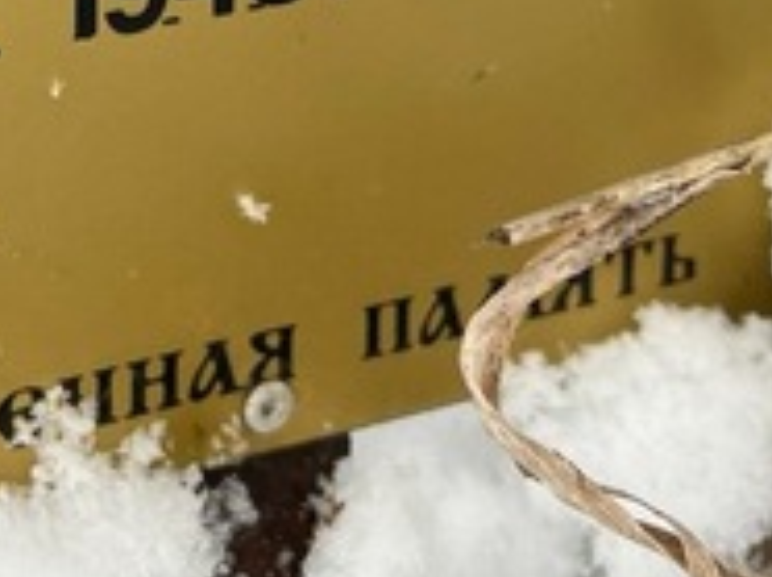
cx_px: 216
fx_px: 2495
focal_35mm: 112
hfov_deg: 17.5
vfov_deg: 12.7
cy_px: -224
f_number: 1.5
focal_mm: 5.7
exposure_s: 1/290
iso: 40
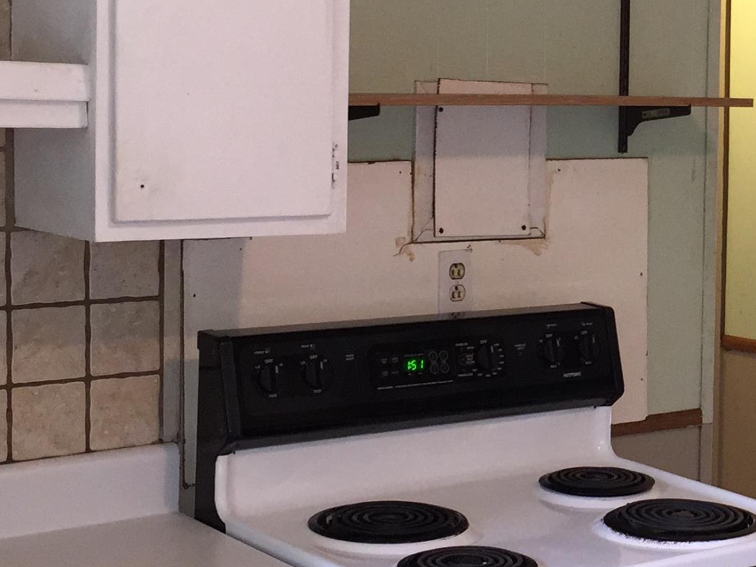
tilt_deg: -3.5
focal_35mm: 80
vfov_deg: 18.4
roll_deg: -2.3
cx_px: 693
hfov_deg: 23.7
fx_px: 1747
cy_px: 208
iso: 80
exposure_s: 1/30
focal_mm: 4.15
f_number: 2.2
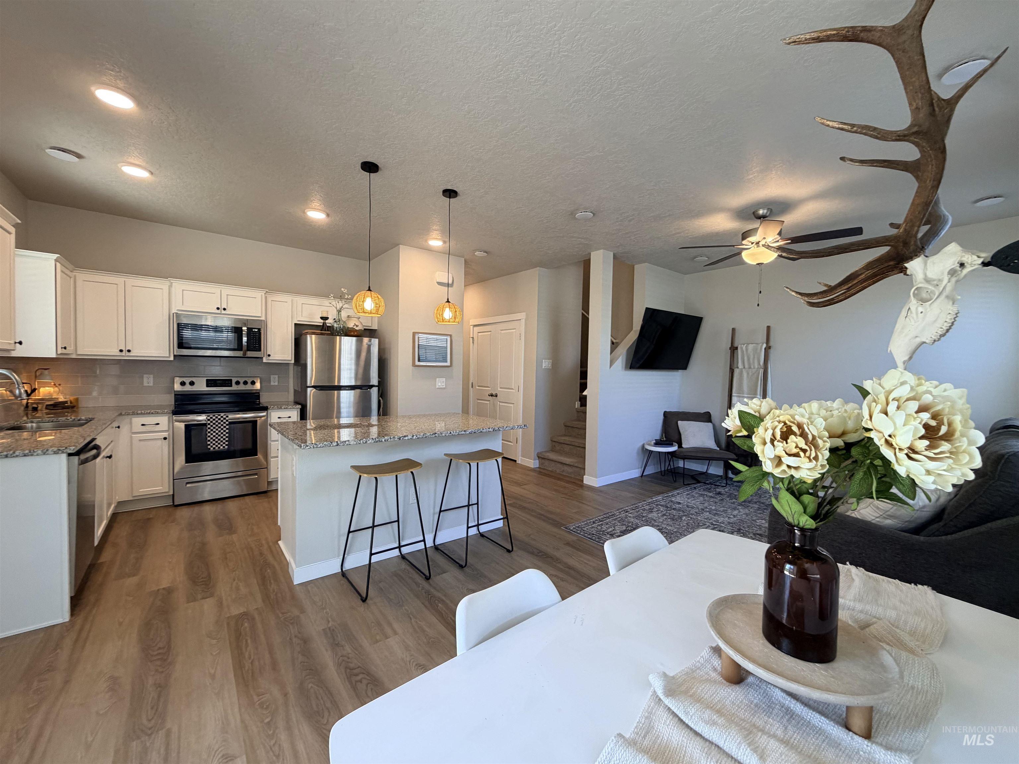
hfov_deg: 102.1
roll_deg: -1.3
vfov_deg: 85.7
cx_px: 510
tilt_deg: -1.9
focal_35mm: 14
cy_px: 382
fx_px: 412
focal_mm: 2.22
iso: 200
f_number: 2.2
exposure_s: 1/120
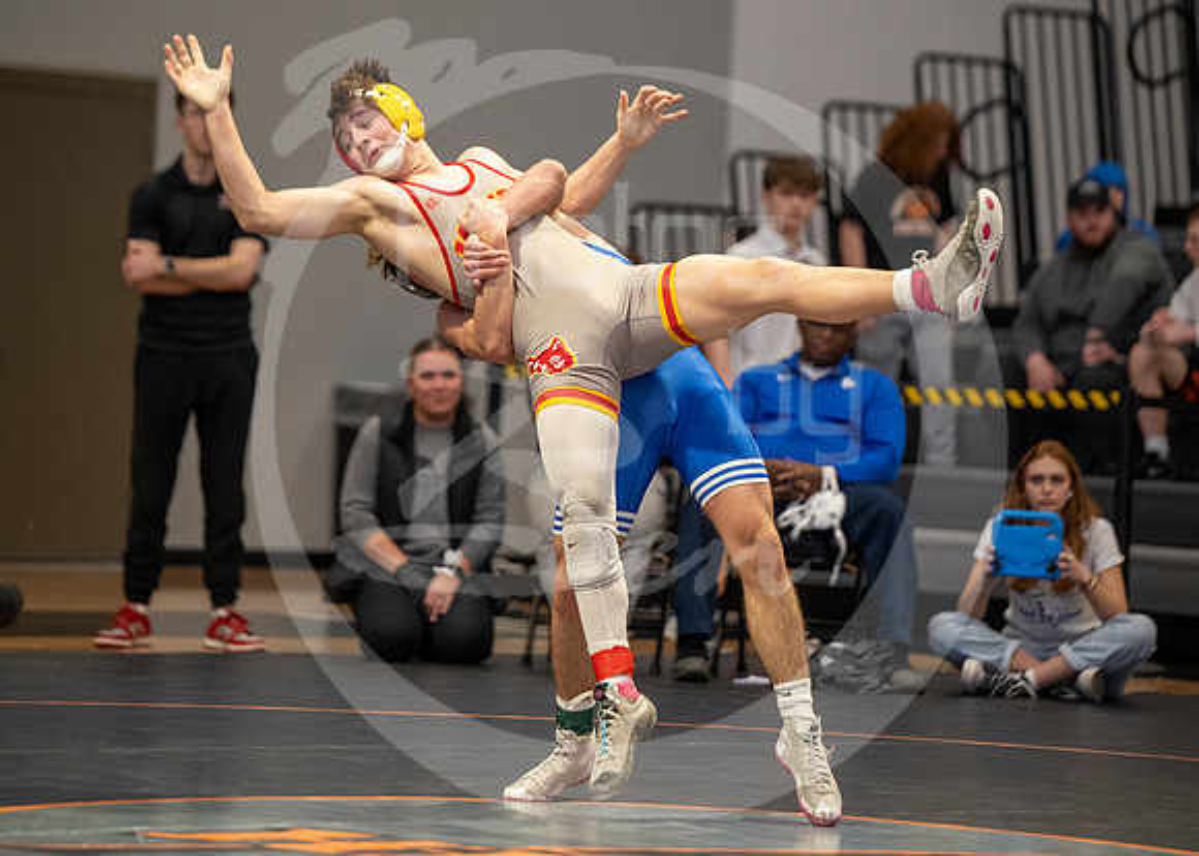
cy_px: 396
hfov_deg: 11.6
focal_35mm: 174
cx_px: 634
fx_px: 5914
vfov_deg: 8.3
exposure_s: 1/1000
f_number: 2.8
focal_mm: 140
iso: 3200
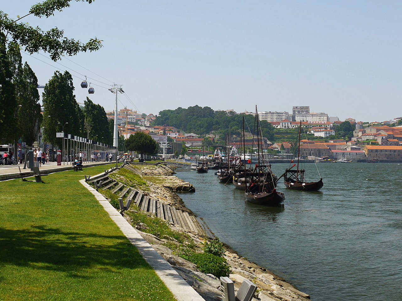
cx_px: 201
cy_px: 150
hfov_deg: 33.2
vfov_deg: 25.2
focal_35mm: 58
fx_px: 674
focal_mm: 29
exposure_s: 1/160
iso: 100
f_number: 7.1
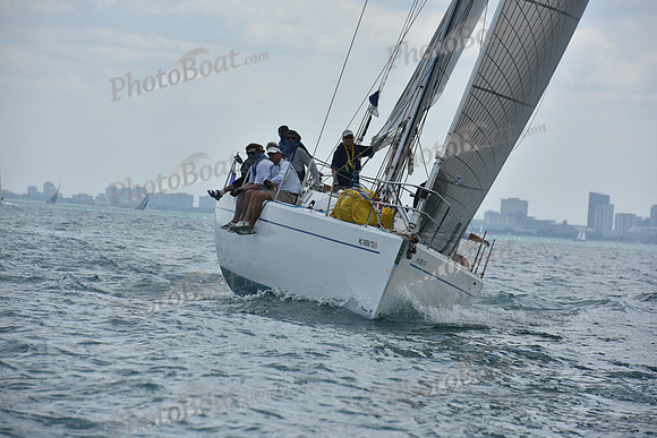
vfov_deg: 6.9
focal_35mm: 200
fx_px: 3651
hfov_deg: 10.3
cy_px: 219
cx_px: 328
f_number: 8
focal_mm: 200
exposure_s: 1/1250
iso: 250
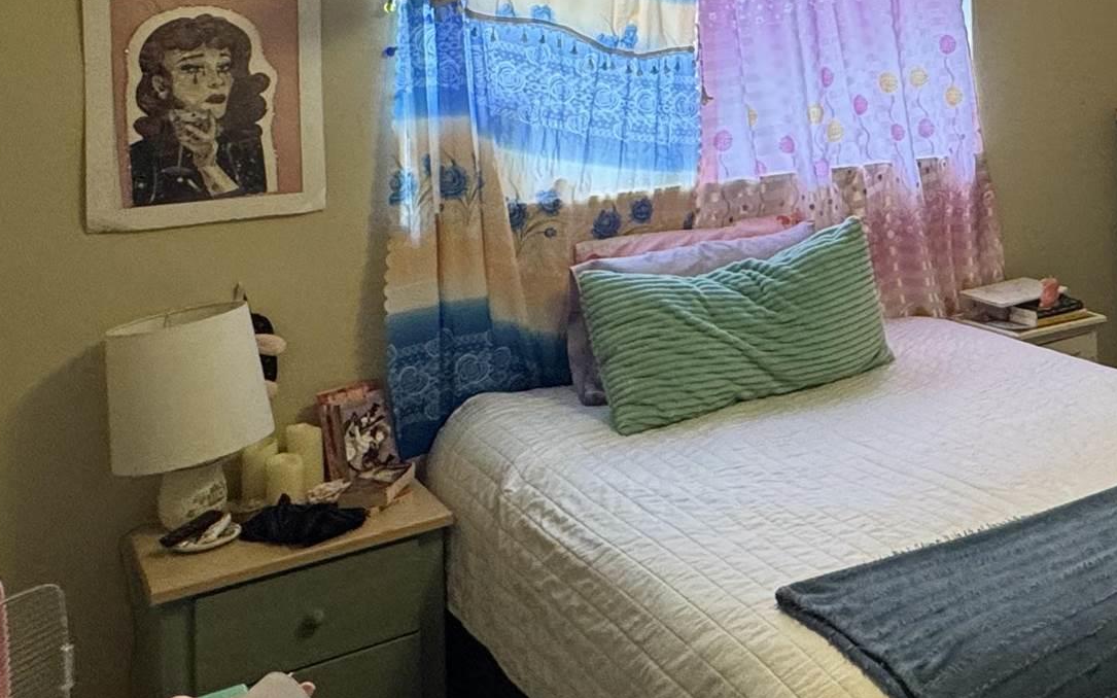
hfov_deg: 43.7
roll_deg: +1.7
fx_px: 1278
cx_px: 972
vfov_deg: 28.6
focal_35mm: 42
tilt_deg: +2.7
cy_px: -6
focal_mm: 2.22
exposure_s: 1/120
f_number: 2.2
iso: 250
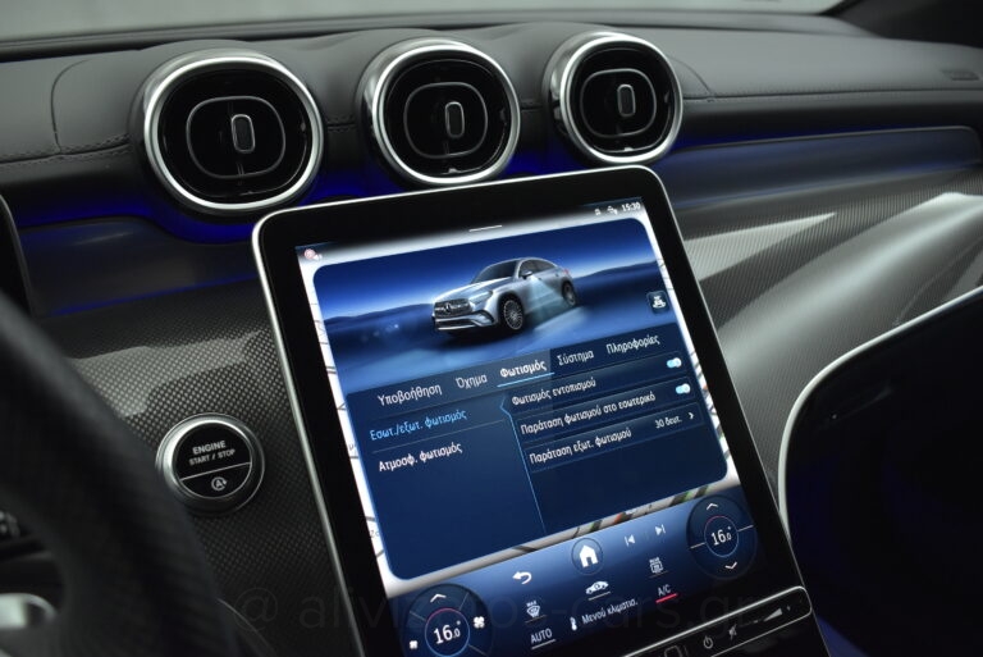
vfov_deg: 40.0
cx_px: 492
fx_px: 902
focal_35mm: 33
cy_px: 328
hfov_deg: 57.2
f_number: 3.8
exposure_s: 1/100
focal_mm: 22
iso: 1600
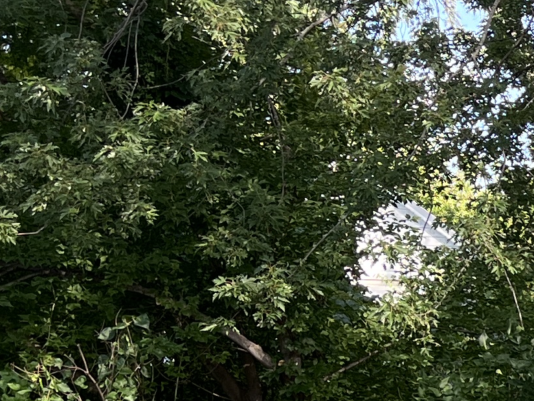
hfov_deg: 13.5
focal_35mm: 127
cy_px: 572
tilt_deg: -4.2
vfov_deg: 11.3
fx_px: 1959
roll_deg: +0.3
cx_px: 1043
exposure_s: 1/362
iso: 50
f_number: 1.6
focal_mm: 5.1
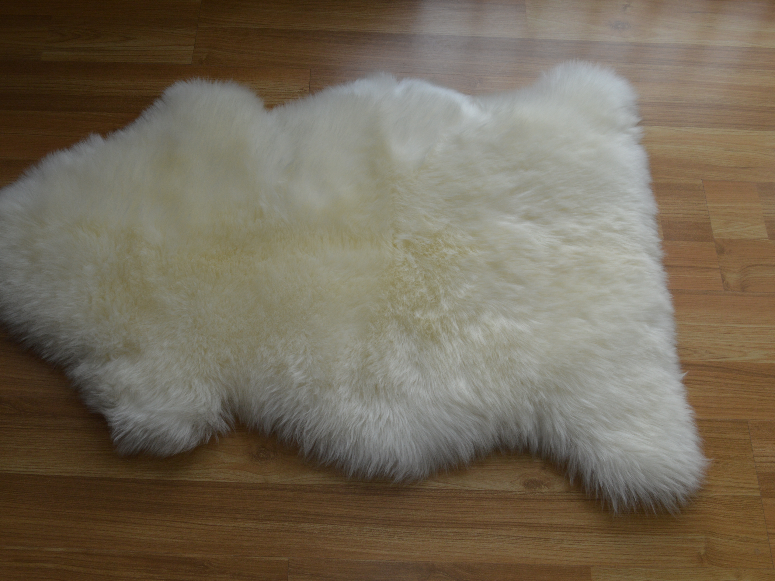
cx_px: 343
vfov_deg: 36.0
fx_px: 895
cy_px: 296
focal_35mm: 40
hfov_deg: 46.7
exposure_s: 1/125
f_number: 5.6
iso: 360
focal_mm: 24
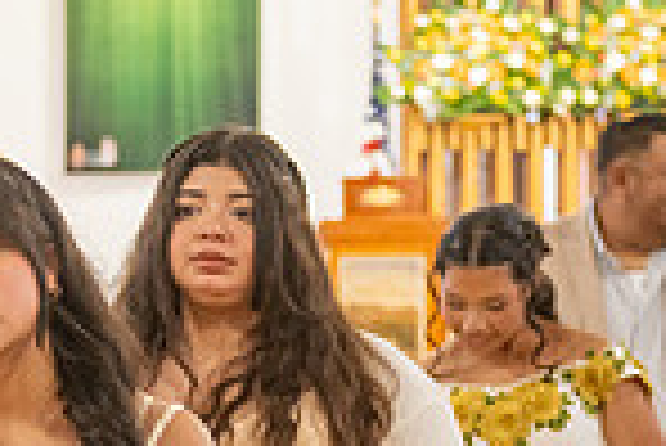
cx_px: -68
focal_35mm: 188
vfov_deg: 7.2
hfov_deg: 10.8
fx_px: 3481
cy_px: 606
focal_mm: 48
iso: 1600
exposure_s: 1/100
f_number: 2.8
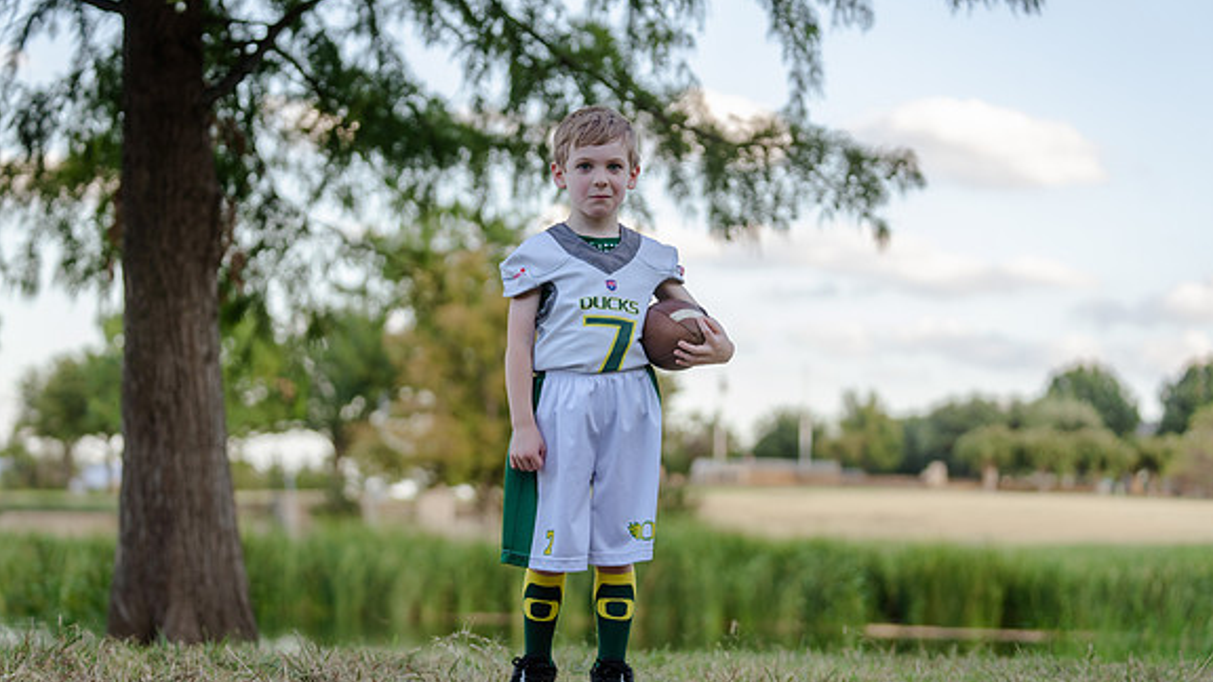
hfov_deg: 24.2
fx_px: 2830
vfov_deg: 13.7
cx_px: 557
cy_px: 350
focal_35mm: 88
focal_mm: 77
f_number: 2.8
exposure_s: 1/320
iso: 160
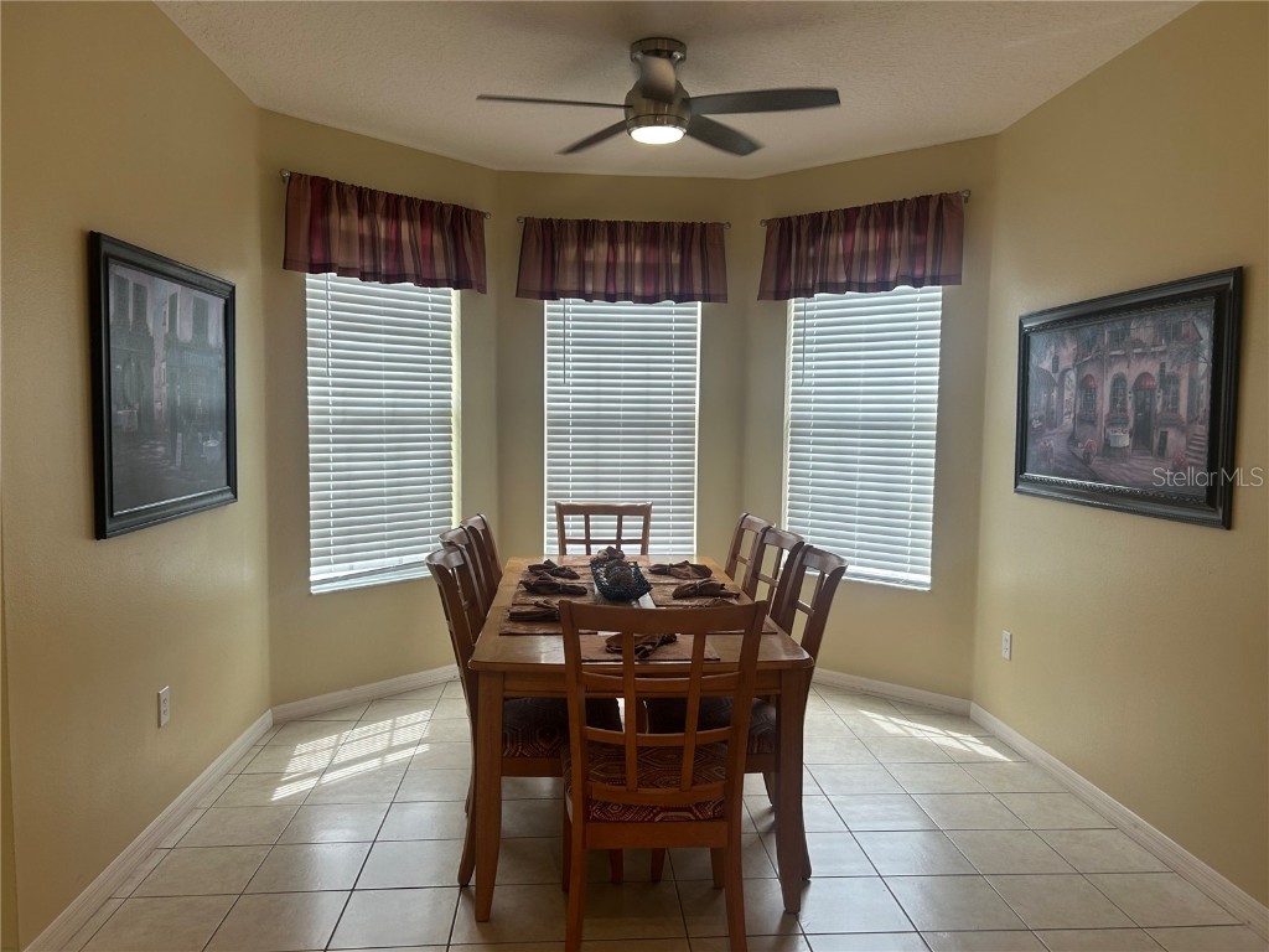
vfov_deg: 53.1
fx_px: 953
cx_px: 634
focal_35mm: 26
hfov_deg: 67.3
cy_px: 476
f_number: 1.5
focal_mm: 5.7
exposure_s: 1/120
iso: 64
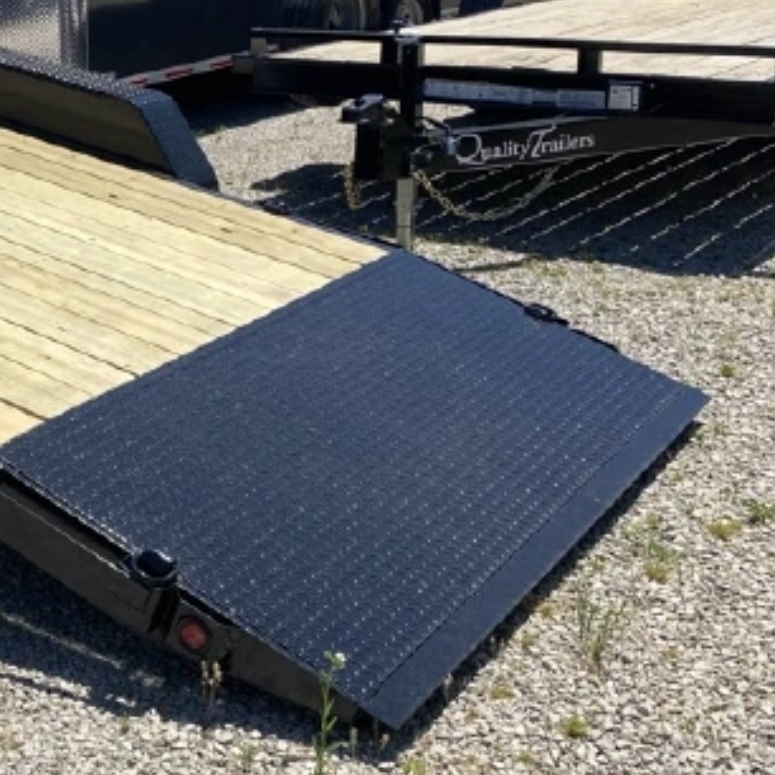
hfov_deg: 25.9
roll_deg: +2.7
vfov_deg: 28.5
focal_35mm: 60
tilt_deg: -15.0
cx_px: -124
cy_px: 276
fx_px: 1520
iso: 32
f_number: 1.8
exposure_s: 1/3984
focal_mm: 4.25
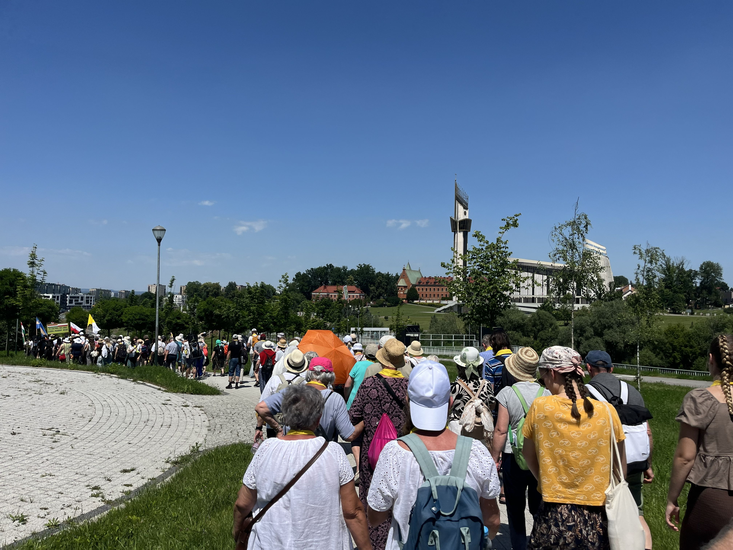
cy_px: 275
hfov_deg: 67.3
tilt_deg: +3.8
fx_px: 551
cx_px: 366
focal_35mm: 26
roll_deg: +1.4
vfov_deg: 53.1
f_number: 1.6
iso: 50
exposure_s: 1/5848
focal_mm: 5.1
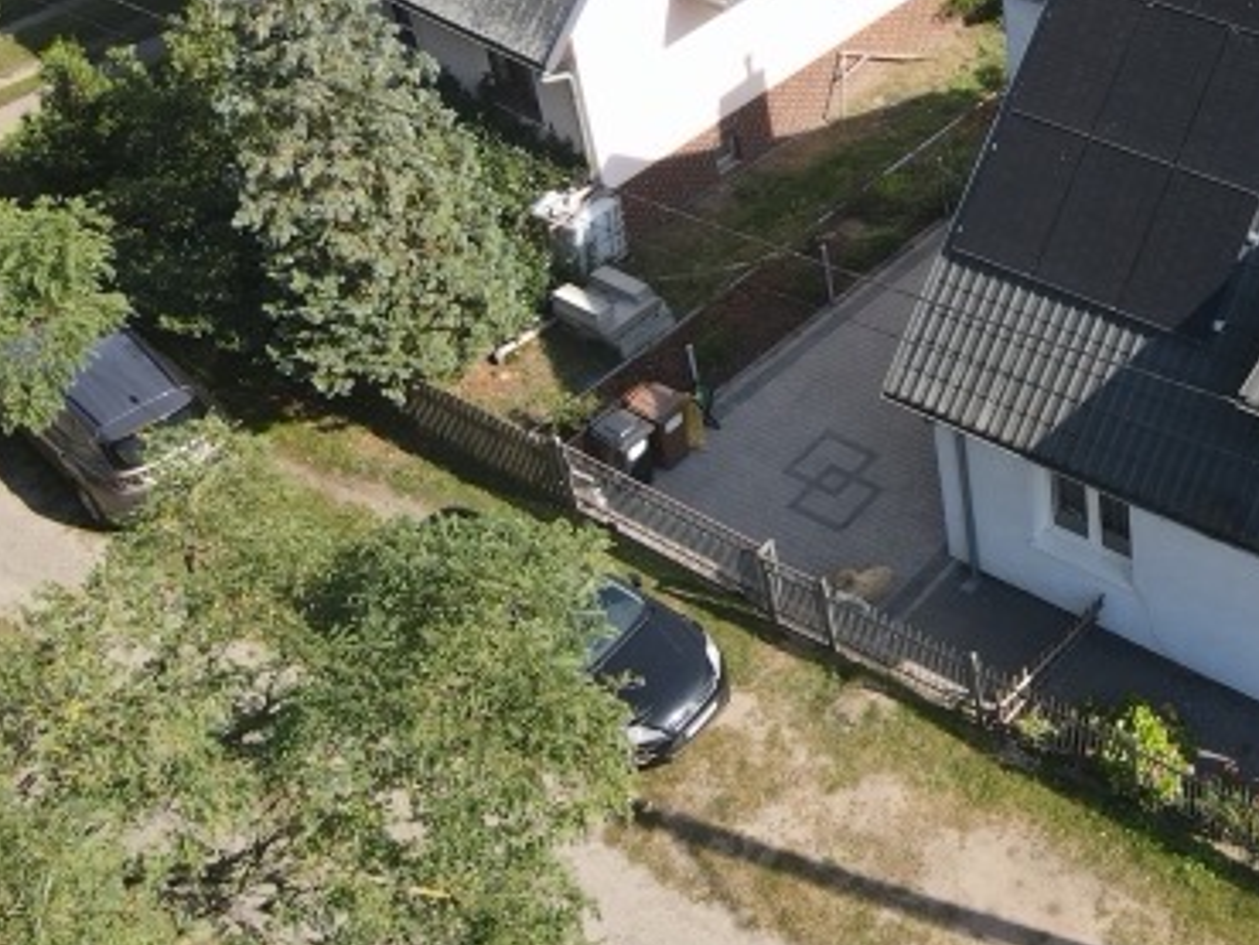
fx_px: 1892
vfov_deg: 27.0
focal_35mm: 52
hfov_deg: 33.8
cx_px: 1242
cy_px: 75
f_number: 2.8
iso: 100
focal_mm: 4.5
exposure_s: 1/320
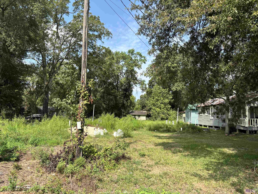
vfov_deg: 53.1
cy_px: 97
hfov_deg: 67.3
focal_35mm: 26
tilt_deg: +4.4
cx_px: 129
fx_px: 194
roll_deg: -1.0
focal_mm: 5.96
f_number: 1.6
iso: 50
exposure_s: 1/1751
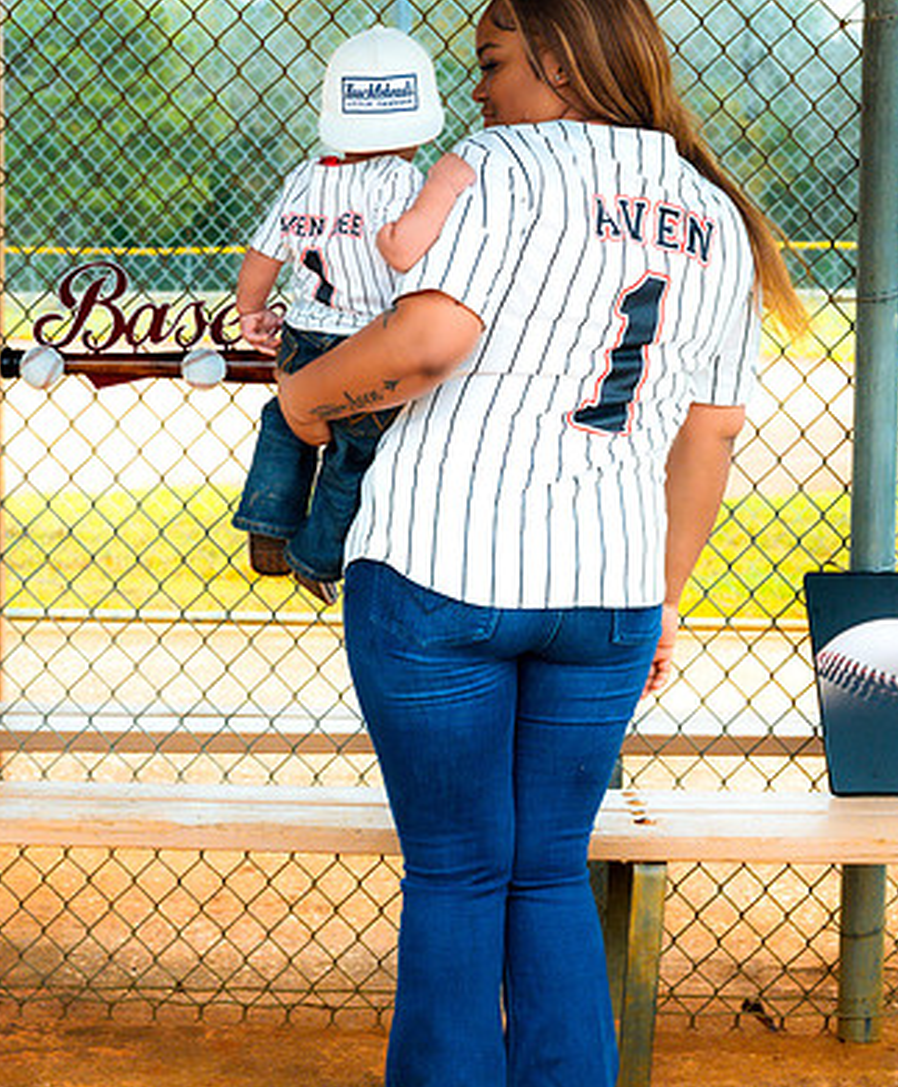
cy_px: 520
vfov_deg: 22.2
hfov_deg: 18.4
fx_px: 2770
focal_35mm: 85
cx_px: 302
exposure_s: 1/320
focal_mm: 50
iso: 500
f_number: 5.6
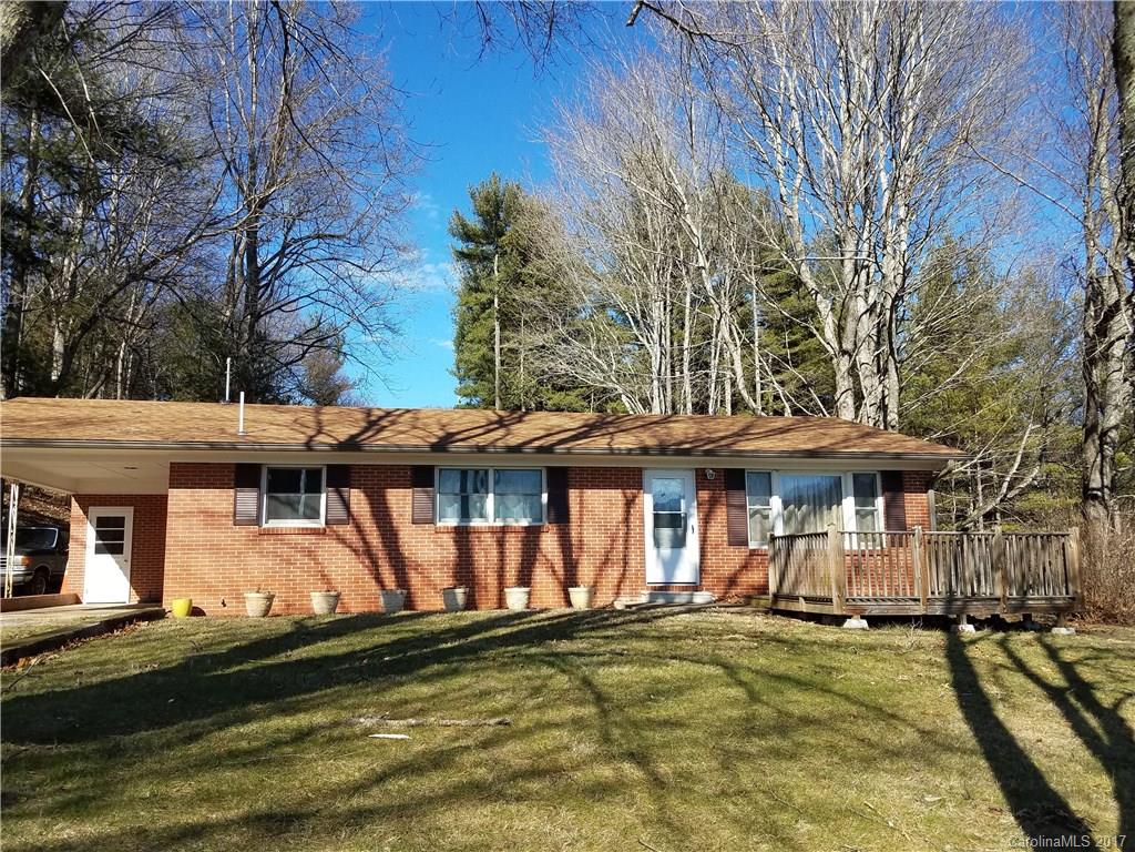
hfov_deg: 67.3
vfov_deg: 53.1
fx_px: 852
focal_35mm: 26
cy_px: 426
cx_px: 568
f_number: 1.7
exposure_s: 1/1188
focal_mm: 4.2
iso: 40
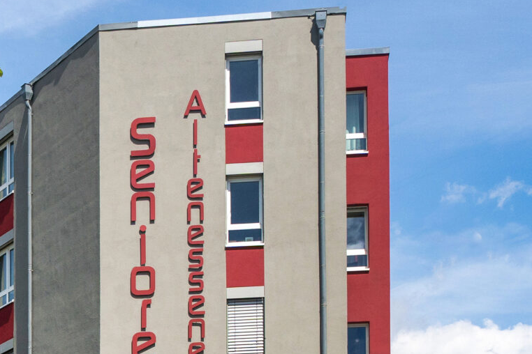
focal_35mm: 86
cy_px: 393
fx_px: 1271
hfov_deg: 21.7
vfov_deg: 15.5
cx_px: -133
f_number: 7.1
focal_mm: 32
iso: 200
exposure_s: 1/2500
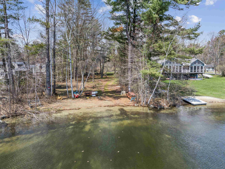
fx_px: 156
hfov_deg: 71.6
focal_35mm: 24
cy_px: 84
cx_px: 112
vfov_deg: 56.8
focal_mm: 12.29
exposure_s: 1/1600
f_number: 2.8
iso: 160
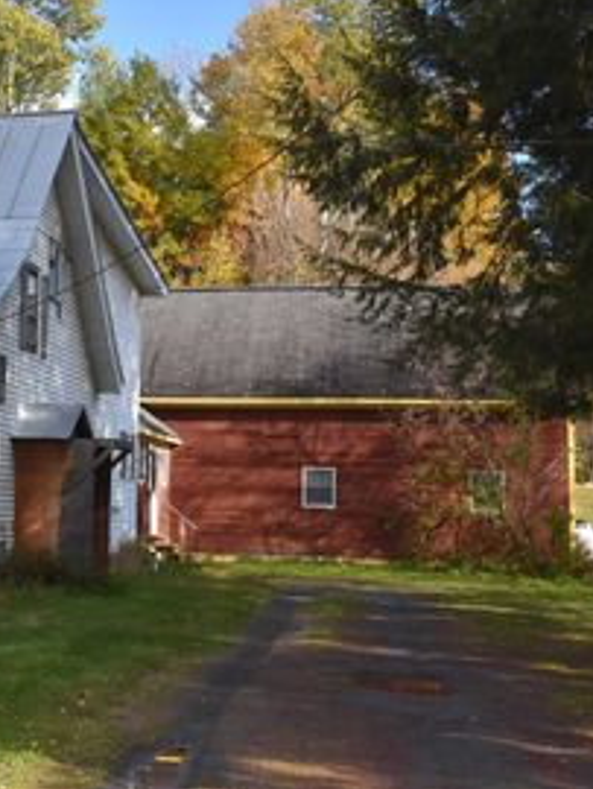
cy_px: 314
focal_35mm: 64
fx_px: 1460
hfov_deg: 22.1
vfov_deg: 30.2
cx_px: -3
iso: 800
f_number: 8
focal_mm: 24
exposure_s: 1/320
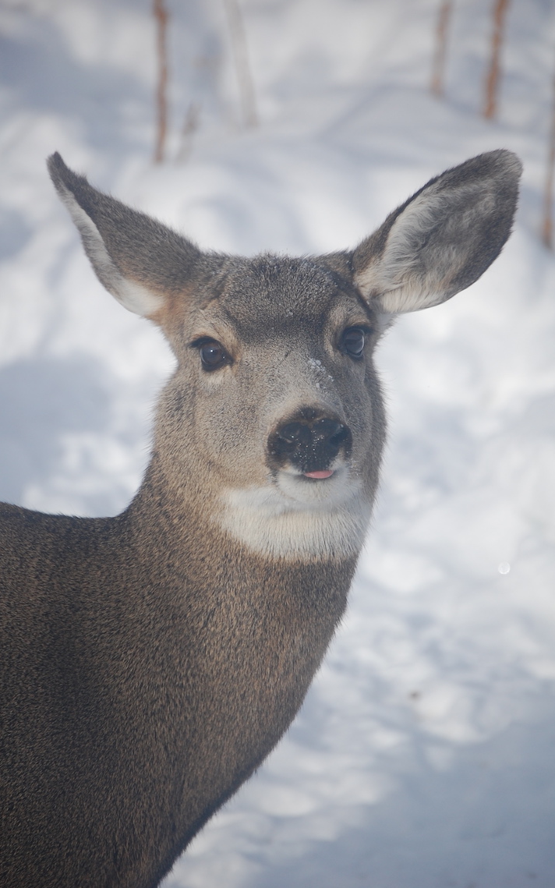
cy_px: 444
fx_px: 5747
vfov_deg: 8.8
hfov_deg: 5.5
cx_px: 295
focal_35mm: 238
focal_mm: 155
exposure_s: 1/2000
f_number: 5.6
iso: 280
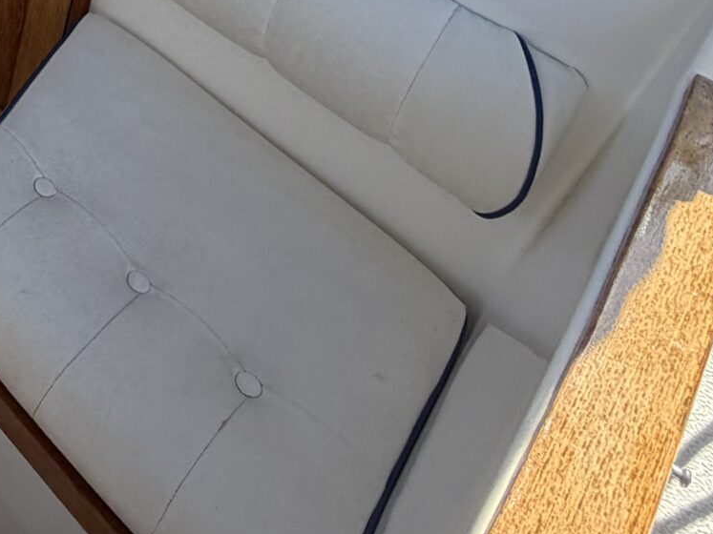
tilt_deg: -28.8
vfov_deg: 23.1
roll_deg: -0.4
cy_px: -310
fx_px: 989
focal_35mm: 48
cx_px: -197
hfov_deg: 31.4
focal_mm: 2.22
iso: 64
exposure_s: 1/486
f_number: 2.2
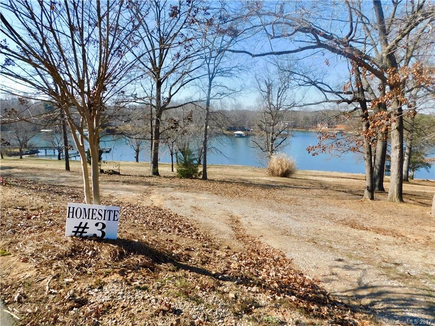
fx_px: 289
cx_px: 218
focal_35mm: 23
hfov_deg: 73.9
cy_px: 163
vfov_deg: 58.9
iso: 125
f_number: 3
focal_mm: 4
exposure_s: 1/1000
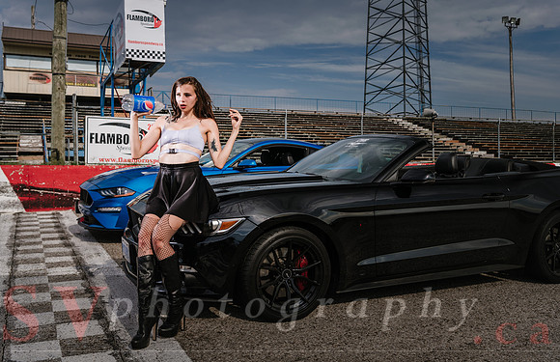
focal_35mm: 35
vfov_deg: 36.7
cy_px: 176
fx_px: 545
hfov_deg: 54.4
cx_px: 280
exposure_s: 1/250
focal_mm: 35
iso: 50
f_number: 5
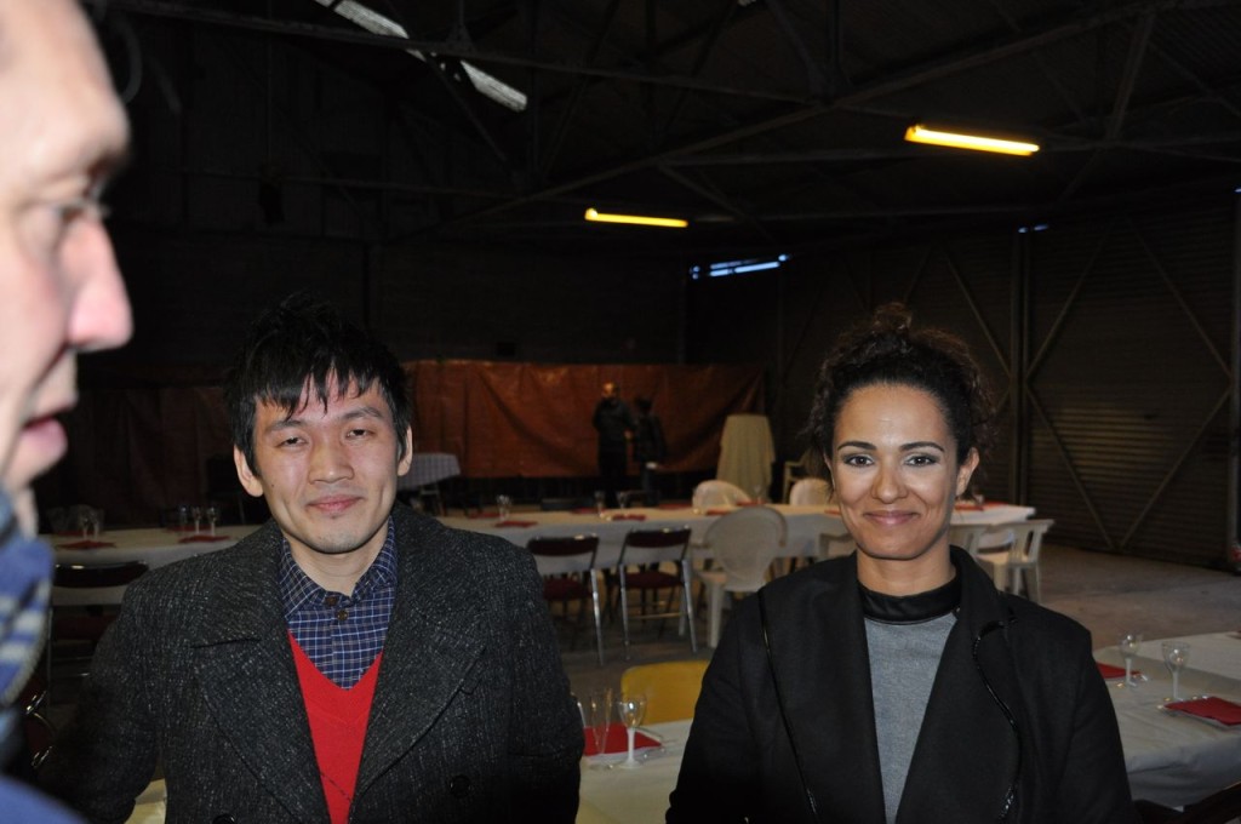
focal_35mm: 33
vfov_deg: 39.9
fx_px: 1136
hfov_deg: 57.3
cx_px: 620
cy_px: 412
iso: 800
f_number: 3.8
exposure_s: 1/60
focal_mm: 22
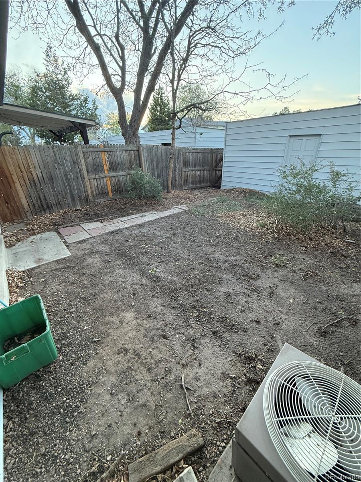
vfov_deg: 102.1
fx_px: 195
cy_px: 241
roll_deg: +1.7
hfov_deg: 85.7
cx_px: 180
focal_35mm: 14
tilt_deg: -25.3
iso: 320
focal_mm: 2.22
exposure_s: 1/67
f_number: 2.2
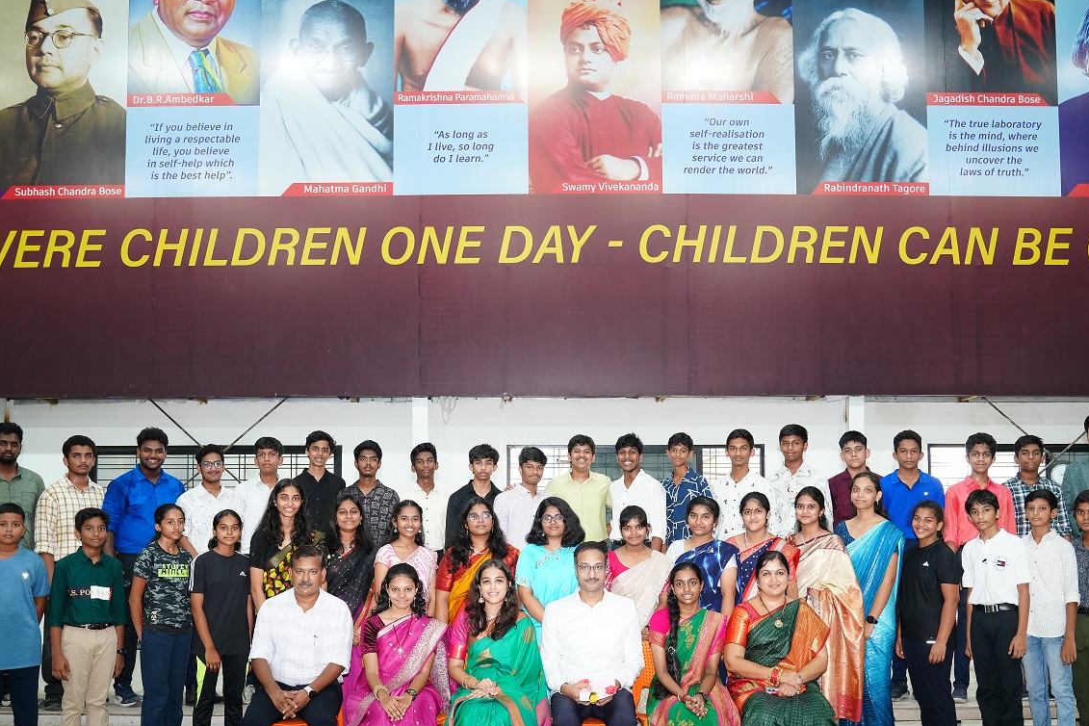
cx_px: 549
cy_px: 461
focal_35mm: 40
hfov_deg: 48.5
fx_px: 1210
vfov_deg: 33.2
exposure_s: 1/80
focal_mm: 29
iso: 800
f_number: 5
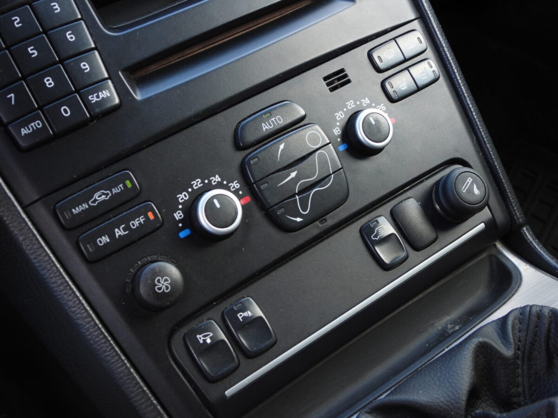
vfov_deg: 30.9
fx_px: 758
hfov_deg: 40.4
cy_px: 209
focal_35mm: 47
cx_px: 279
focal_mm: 8.5
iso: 100
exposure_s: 1/30
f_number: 3.2
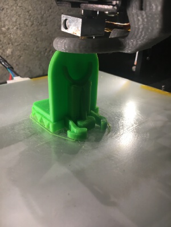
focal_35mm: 29
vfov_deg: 61.7
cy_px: 114
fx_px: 191
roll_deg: -1.4
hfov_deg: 48.2
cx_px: 86
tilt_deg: -27.2
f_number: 2.2
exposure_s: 1/33
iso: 64
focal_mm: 4.15
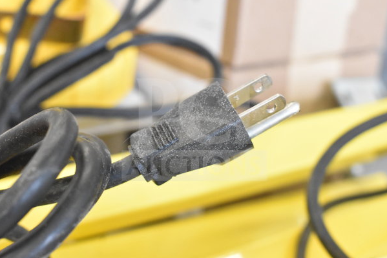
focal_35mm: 55
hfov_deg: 36.3
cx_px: 194
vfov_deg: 24.6
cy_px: 130
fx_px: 591
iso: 6400
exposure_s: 1/200
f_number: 7.1
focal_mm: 36
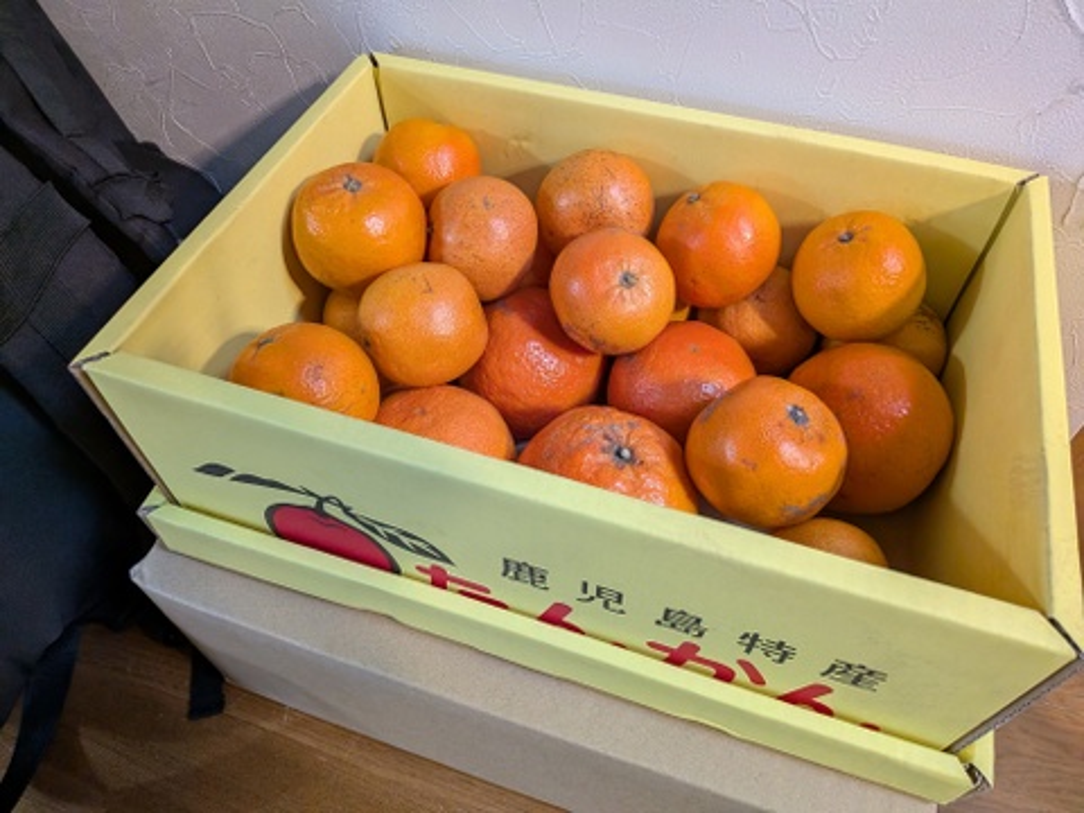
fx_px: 752
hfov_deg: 71.6
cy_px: 406
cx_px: 542
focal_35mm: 24
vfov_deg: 56.8
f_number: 1.7
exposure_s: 1/120
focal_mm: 4.53
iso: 801
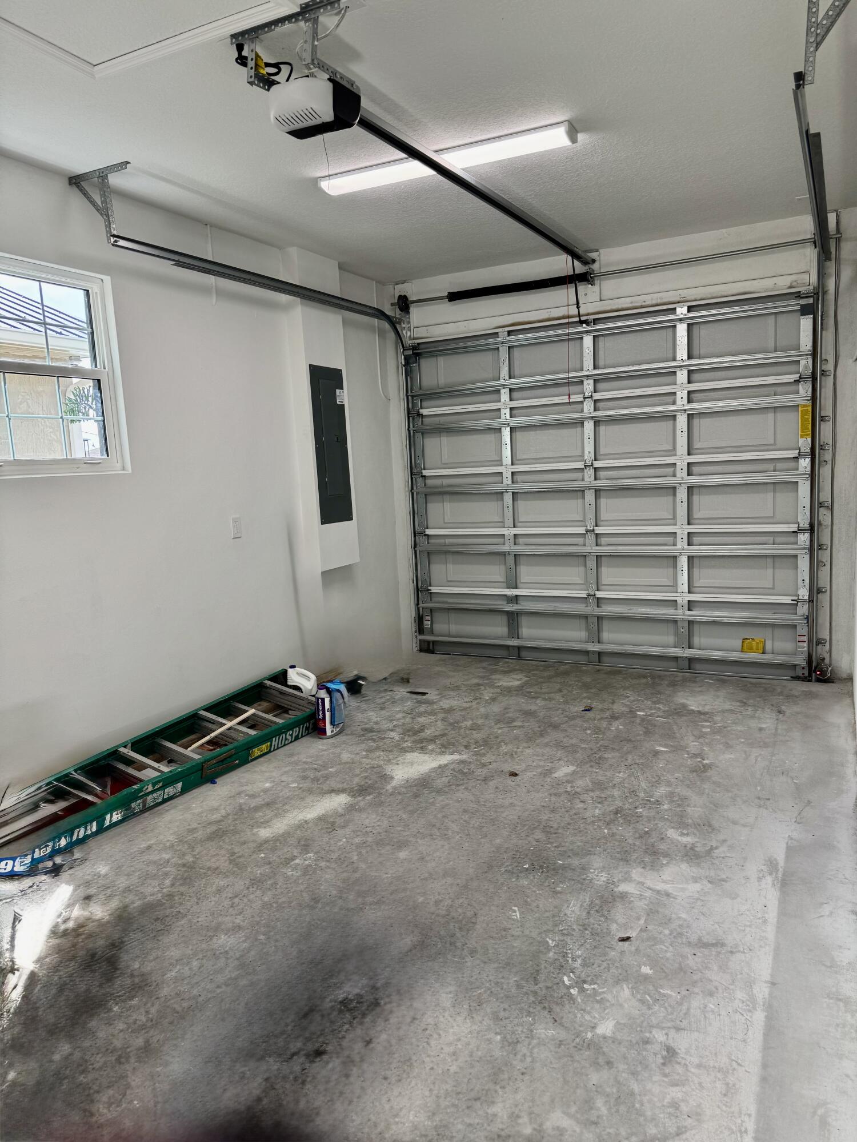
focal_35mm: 24
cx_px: 428
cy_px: 571
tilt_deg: -8.0
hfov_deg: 56.8
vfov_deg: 71.6
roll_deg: +3.0
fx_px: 792
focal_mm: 6.76
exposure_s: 1/164
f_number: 1.78
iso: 100
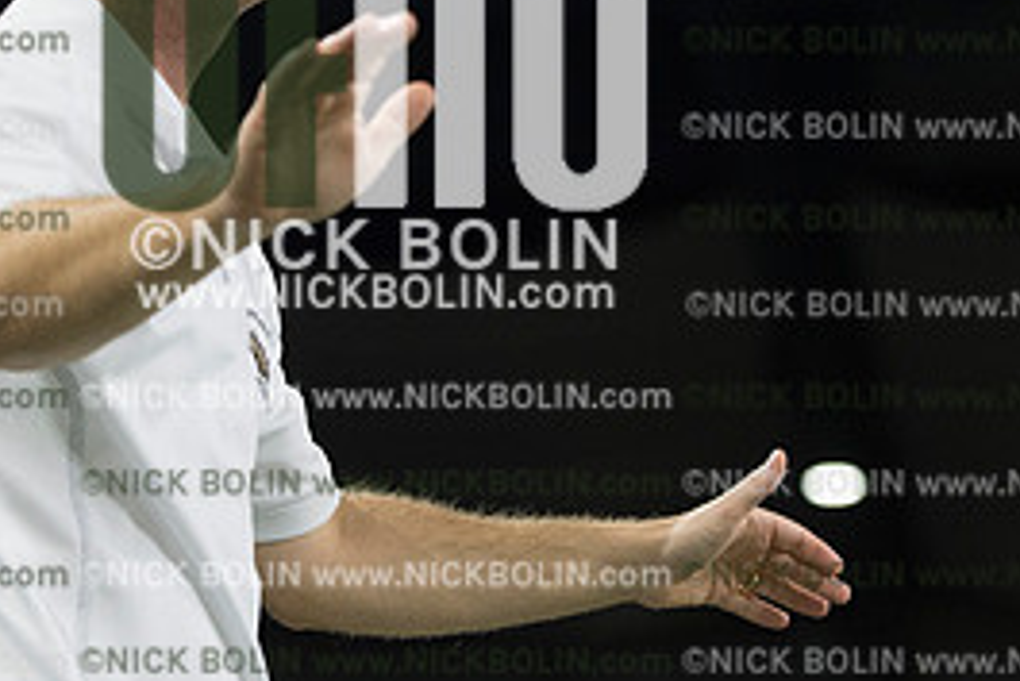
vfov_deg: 6.2
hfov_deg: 9.2
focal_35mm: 223
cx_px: 373
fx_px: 6322
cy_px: 127
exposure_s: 1/1600
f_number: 3.5
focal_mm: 102
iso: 2500
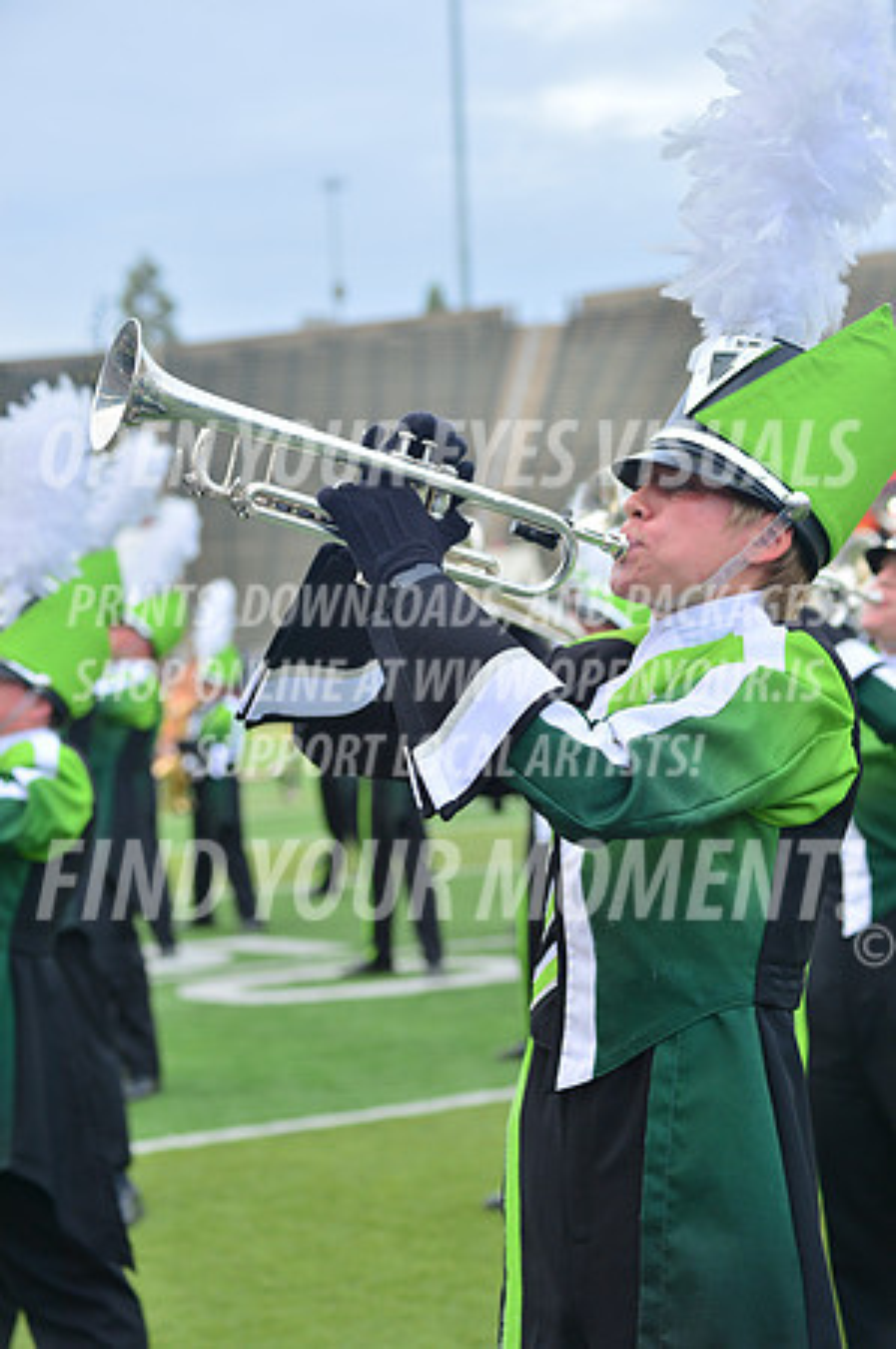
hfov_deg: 15.2
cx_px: 448
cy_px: 674
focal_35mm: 90
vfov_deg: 22.6
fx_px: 3368
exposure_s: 1/500
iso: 200
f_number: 5.6
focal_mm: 90
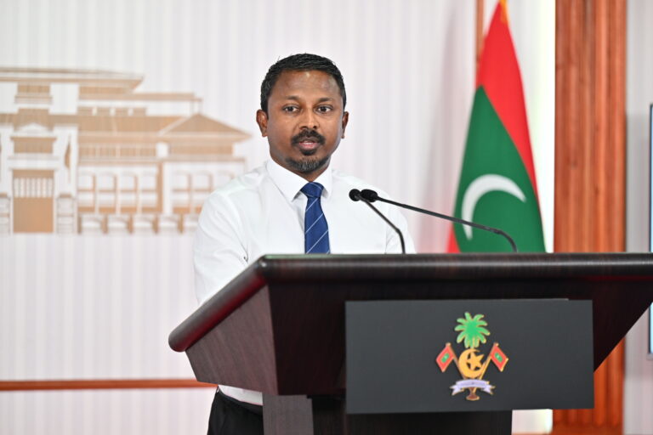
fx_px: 2811
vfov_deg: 8.9
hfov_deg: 13.2
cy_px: 218
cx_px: 326
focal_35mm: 155
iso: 1250
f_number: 2.8
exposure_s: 1/200
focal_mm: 155
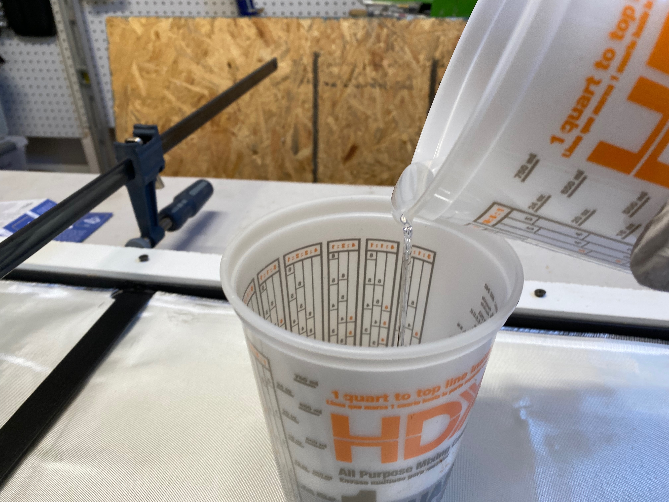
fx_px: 502
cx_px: 334
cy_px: 251
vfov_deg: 53.1
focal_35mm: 26
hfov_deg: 67.3
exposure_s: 1/120
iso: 64
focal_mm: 4.25
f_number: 1.8
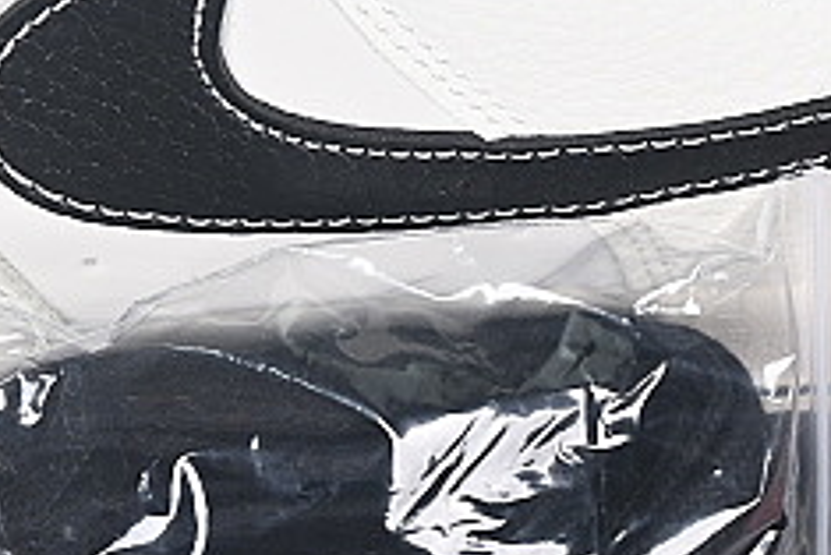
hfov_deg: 5.9
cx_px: -46
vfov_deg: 4.0
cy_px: -414
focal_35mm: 345
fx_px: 7968
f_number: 7.1
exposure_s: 1/80
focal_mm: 50
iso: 160
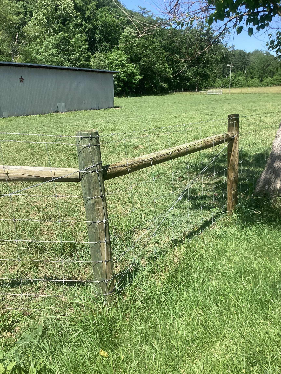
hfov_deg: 45.4
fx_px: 336
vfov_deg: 58.4
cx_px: 140
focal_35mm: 31
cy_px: 187
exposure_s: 1/806
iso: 25
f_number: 2.4
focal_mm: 3.3
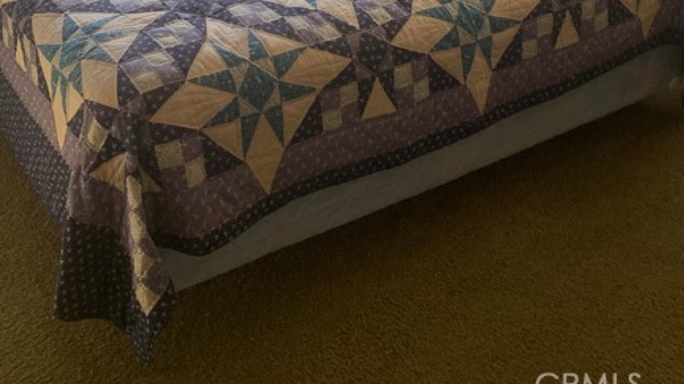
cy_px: -272
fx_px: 1015
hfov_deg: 37.1
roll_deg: +0.3
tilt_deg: -9.9
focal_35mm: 56
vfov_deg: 17.9
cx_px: 273
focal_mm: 4.25
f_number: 1.8
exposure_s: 1/122
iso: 25
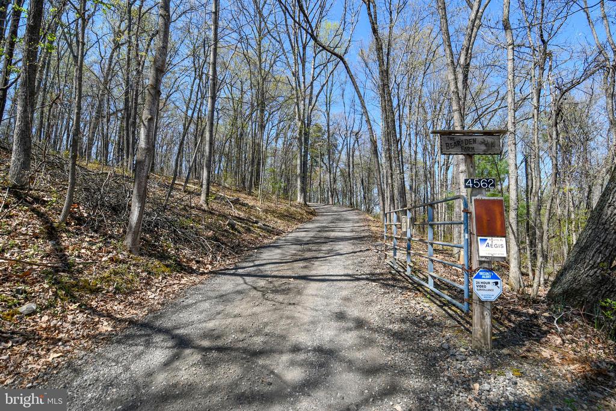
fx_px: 308
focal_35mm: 18
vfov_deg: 67.4
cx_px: 308
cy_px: 206
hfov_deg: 90.0
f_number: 7.1
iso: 100
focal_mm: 12
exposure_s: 1/200
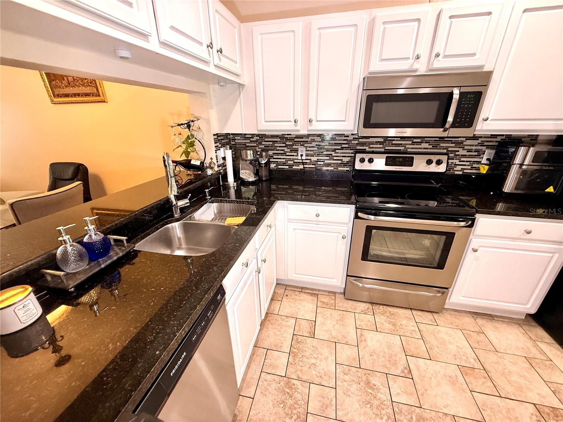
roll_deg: +0.5
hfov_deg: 102.1
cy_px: 211
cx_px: 282
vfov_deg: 85.7
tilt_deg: -21.1
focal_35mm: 14
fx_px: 228
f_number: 2.2
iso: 320
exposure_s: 1/120
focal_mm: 2.22
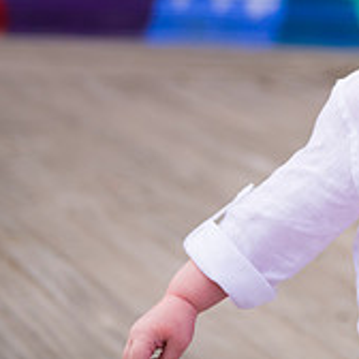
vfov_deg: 10.5
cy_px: -50
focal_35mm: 164
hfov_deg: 10.2
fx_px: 1924
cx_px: 583
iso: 200
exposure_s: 1/3200
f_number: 3.2
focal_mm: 56
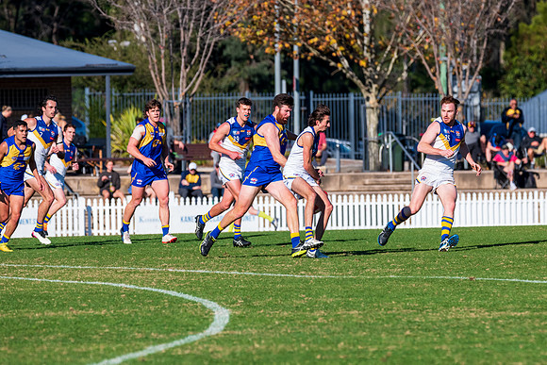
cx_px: 314
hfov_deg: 5.1
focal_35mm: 401
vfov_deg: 3.4
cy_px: 209
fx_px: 6099
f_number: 10
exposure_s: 1/2000
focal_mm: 350
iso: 800
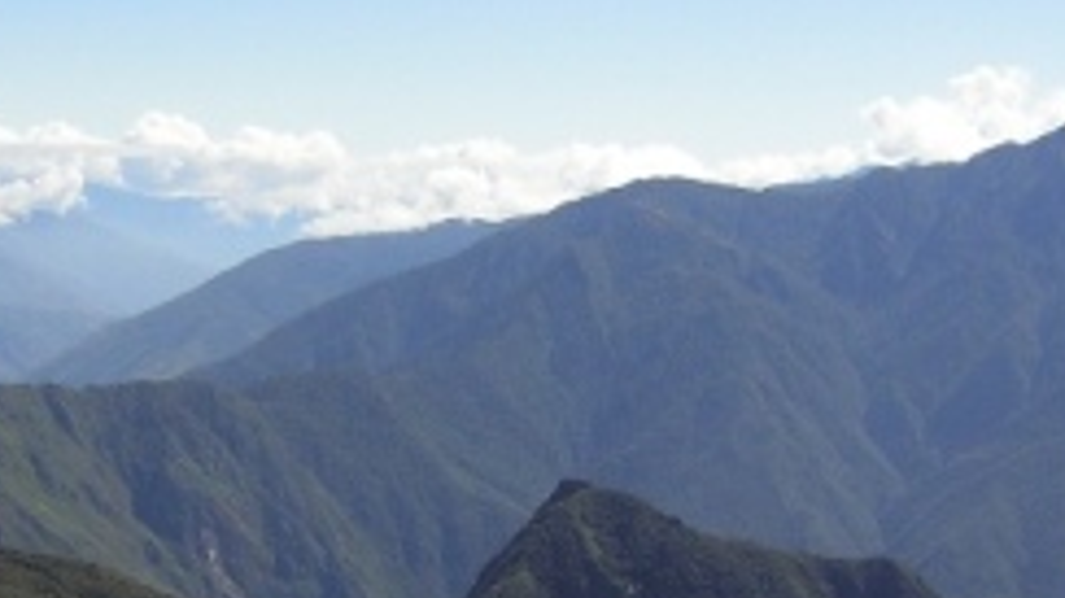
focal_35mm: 72
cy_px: 585
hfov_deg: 29.3
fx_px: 2032
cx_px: 458
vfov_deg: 16.4
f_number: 5.2
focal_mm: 4.7
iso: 50
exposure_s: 1/375
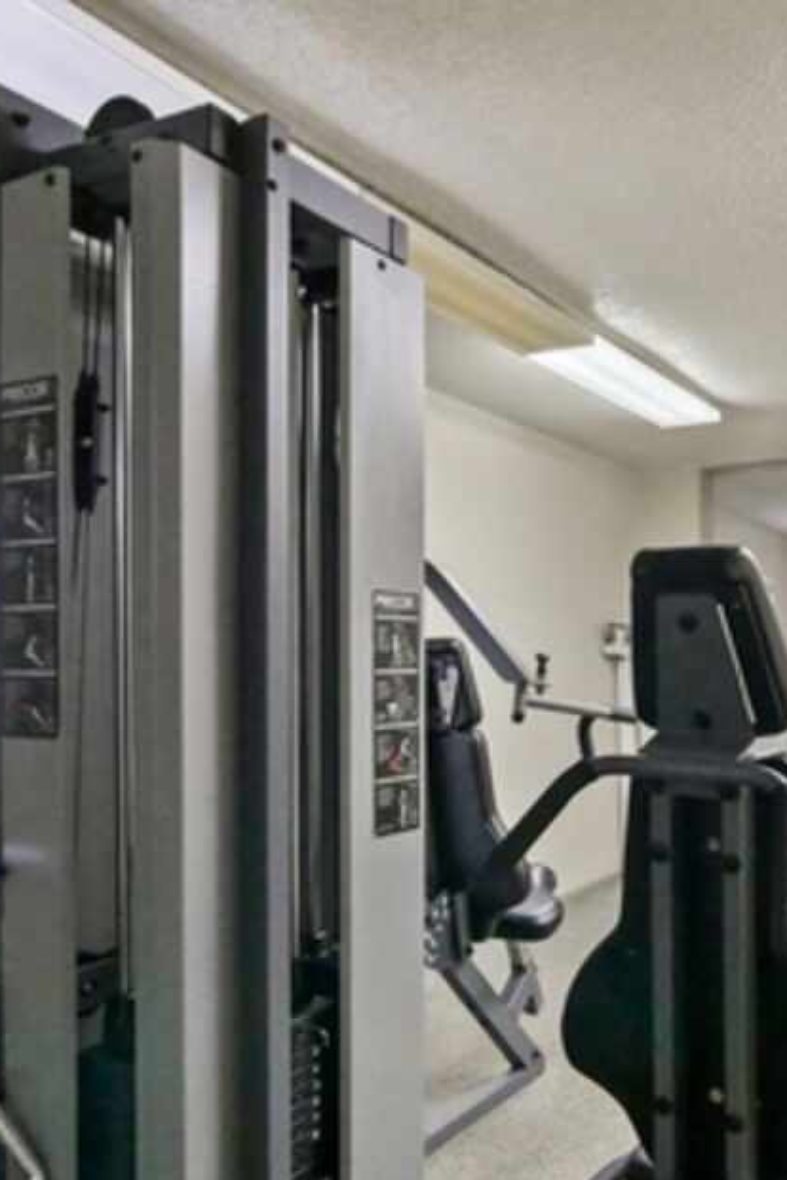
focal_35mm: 30
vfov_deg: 61.2
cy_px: 730
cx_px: 614
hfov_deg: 41.9
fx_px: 984
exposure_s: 1/100
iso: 3200
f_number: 4
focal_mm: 7
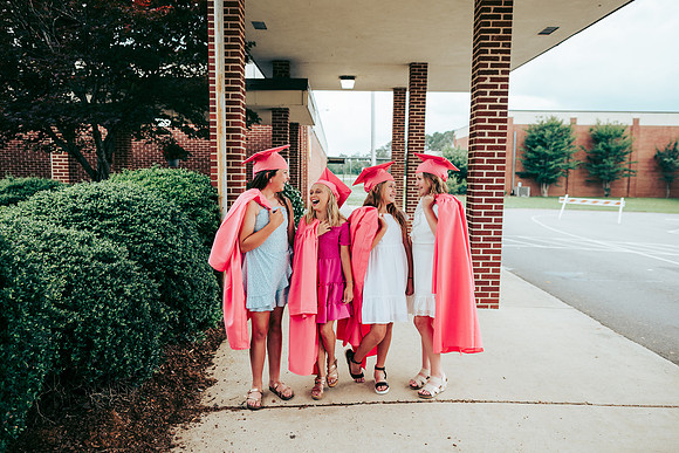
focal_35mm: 25
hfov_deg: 71.2
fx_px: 474
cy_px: 227
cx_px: 349
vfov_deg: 51.0
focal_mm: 24
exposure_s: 1/250
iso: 400
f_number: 2.8
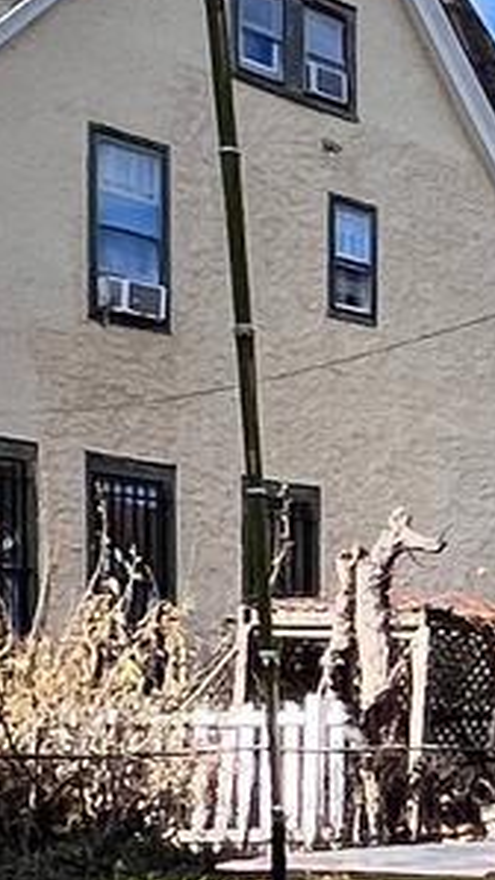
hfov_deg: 8.5
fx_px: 2265
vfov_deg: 21.7
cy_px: 709
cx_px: 1803
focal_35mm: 97
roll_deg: -0.7
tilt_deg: +0.8
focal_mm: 1.57
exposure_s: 1/1908
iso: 32
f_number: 1.8
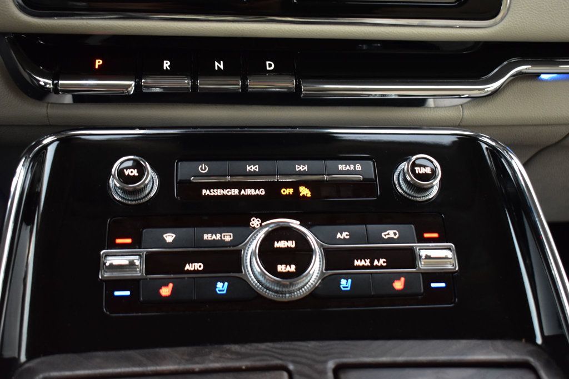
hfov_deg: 43.6
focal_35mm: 45
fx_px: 711
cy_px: 190
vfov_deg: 29.8
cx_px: 284
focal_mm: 30
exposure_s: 1/15
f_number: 4.2
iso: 1600
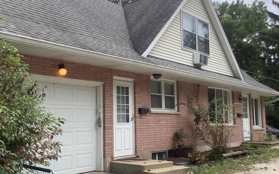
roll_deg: +2.0
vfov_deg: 32.0
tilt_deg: +7.1
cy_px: 89
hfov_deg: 49.2
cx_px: 121
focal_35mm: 40
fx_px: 304
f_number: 2.4
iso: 25
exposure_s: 1/364
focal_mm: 3.3
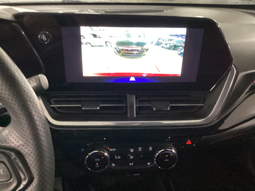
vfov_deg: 45.4
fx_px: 228
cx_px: 128
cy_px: 96
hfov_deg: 58.4
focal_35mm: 31
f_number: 2.4
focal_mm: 3.3
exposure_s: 1/30
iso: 640
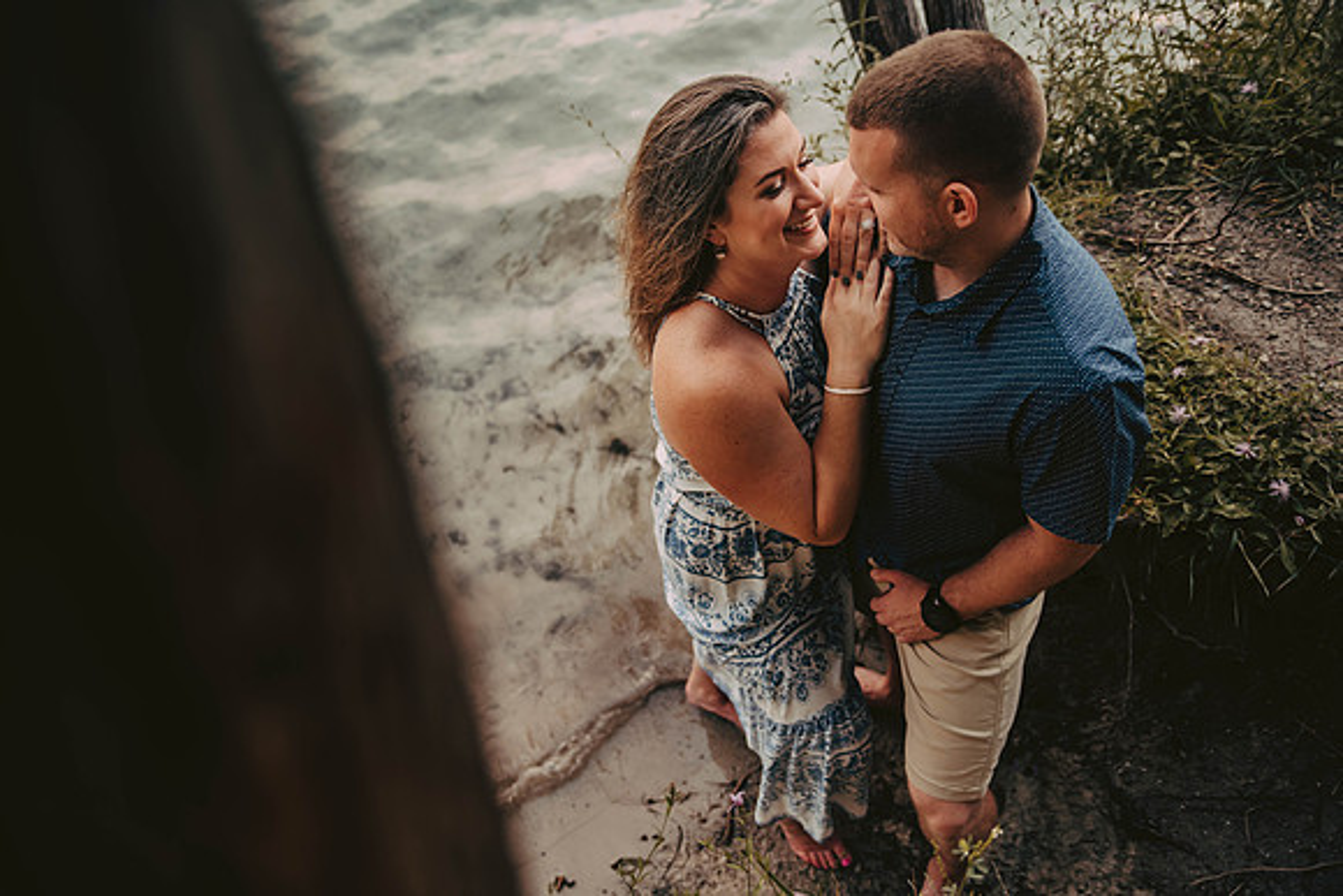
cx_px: 672
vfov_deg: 38.9
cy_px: 448
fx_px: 1269
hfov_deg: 55.8
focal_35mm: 34
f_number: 2.8
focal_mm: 34
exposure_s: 1/500
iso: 640
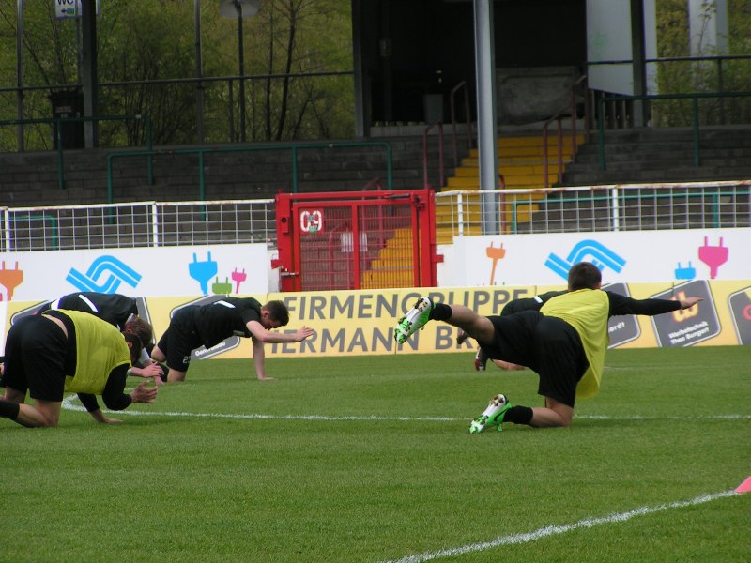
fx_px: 5359
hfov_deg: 8.0
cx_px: 376
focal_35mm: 247
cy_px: 282
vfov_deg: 6.0
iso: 50
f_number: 4.5
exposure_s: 1/500
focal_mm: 37.8
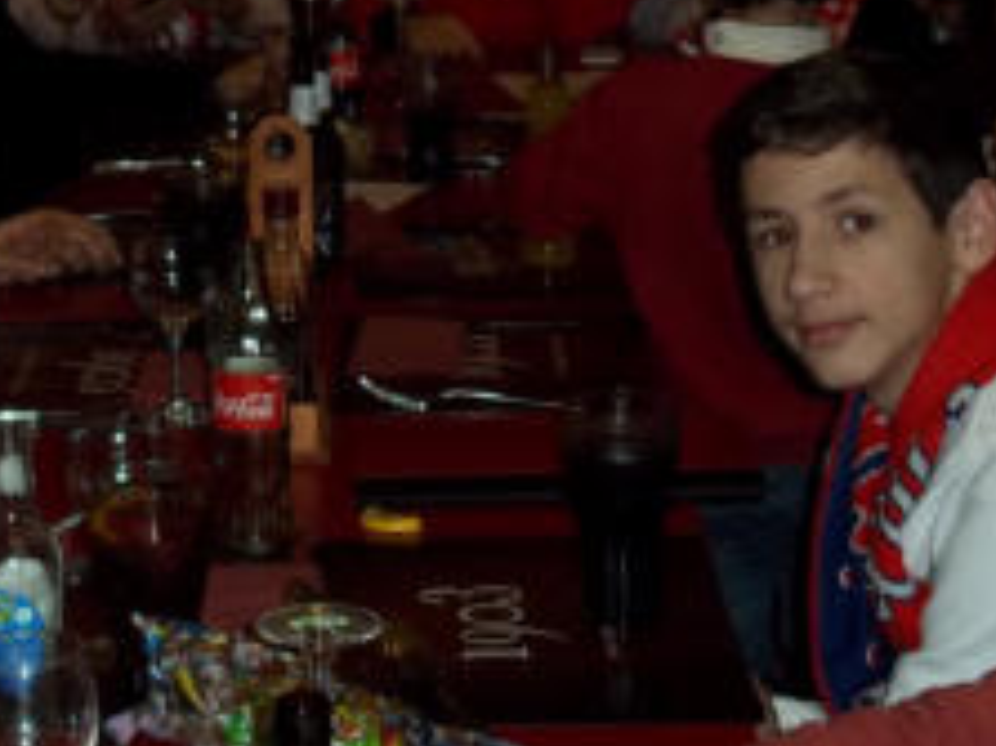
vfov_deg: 13.5
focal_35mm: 109
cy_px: 92
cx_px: 299
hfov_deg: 18.0
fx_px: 3135
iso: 80
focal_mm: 6.5
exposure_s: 1/30
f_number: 3.1
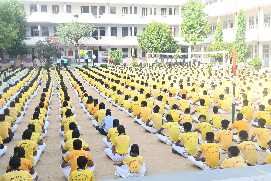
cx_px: 136
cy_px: 90
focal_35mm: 44
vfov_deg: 30.8
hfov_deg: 45.0
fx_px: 327
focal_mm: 29
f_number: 8
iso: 800
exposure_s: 1/400
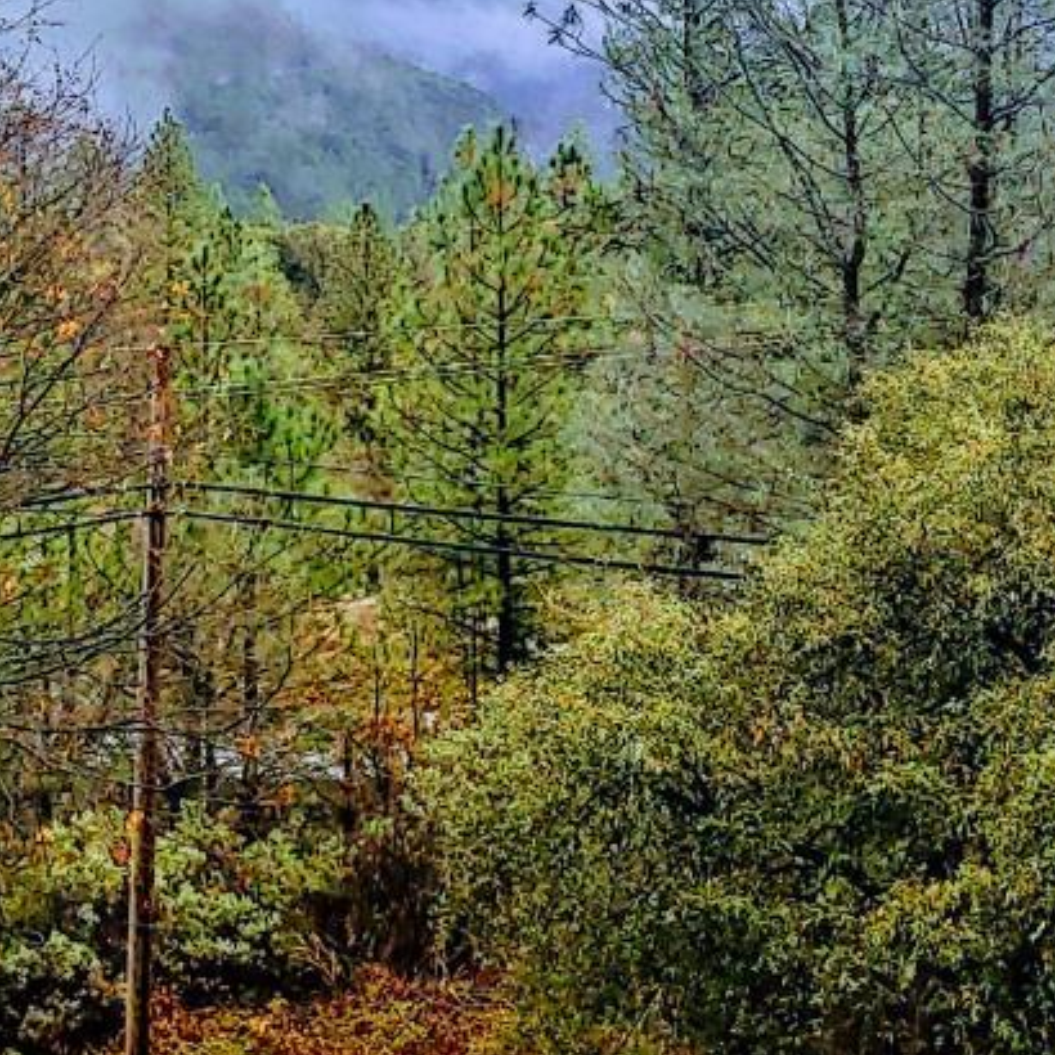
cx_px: 594
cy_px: -6
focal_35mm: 84
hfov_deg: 20.6
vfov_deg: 20.0
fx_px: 2896
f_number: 1.8
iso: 50
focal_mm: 4.36
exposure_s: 1/2703
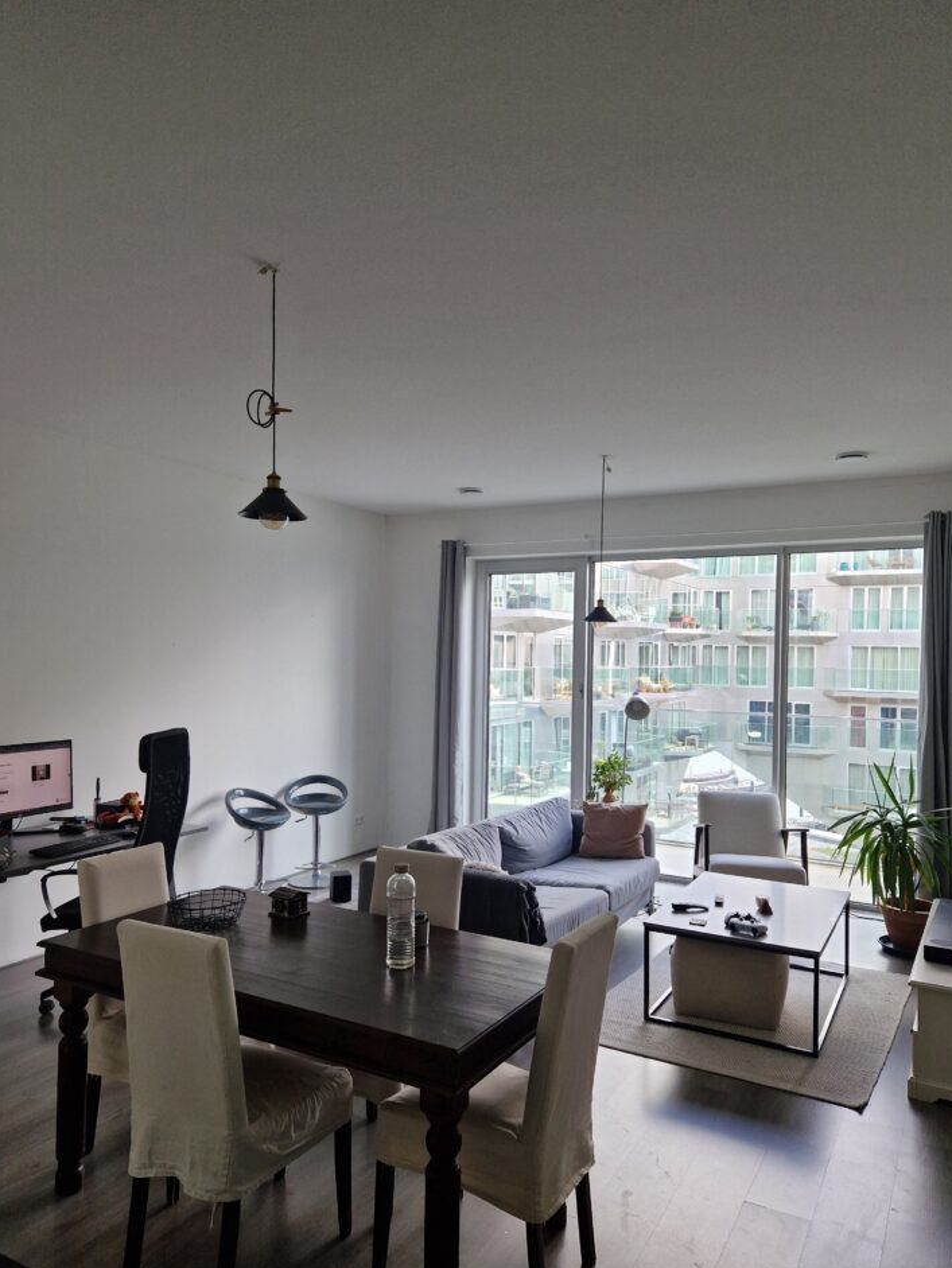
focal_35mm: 25
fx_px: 916
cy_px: 658
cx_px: 451
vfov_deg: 69.4
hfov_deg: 54.9
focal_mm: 5.4
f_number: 1.8
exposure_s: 1/180
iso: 50
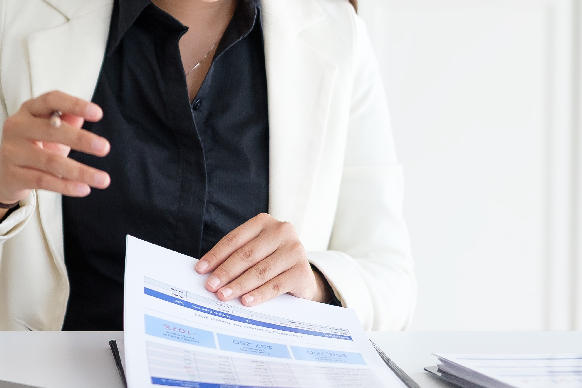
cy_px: 63
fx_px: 1552
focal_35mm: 96
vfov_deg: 14.1
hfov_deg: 20.9
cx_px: 83
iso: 200
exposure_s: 1/500
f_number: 1.2
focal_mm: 27
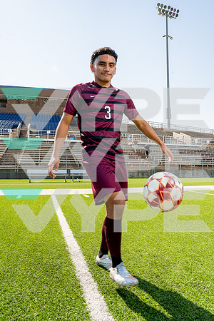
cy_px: 160
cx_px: 107
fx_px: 232
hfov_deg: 49.6
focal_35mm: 26
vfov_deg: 69.4
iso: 320
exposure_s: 1/250
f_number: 11
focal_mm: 26
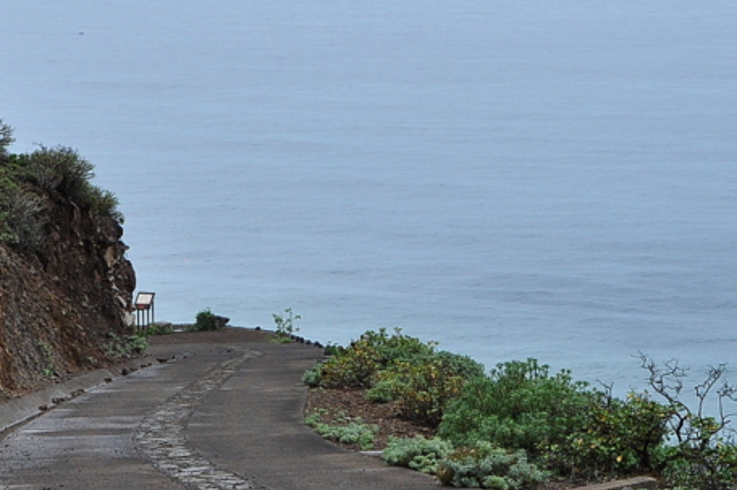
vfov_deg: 9.1
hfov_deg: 13.7
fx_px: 3067
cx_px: 436
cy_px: 376
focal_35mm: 150
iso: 400
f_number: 9
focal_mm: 38
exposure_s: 1/320
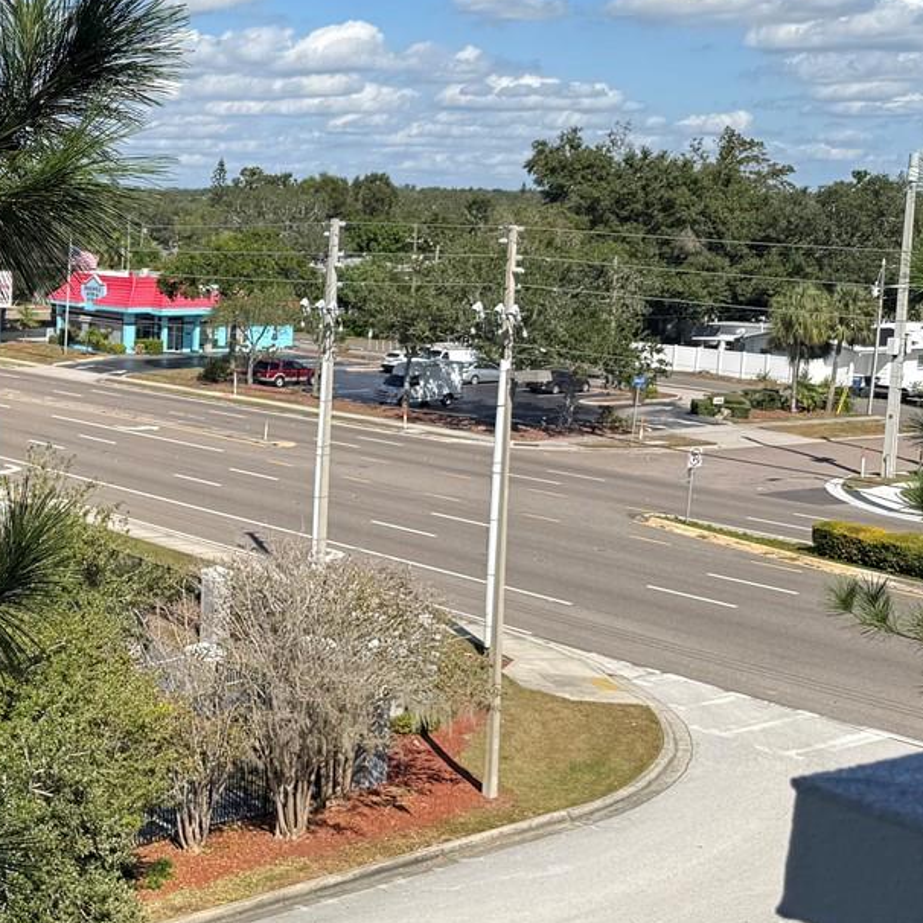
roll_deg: -1.1
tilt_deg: -6.4
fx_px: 1689
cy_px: 405
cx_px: -114
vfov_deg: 30.5
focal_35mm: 56
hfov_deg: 27.7
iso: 80
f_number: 1.78
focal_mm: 6.76
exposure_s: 1/4975
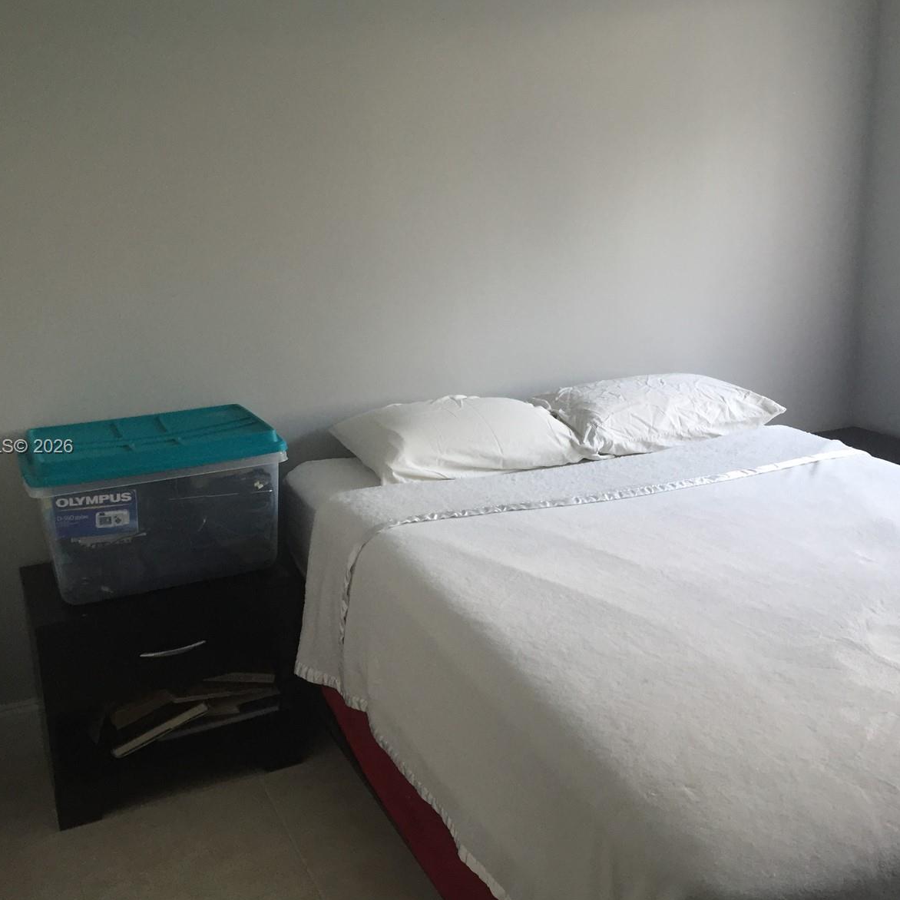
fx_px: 1030
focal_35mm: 35
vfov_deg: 47.2
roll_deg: +1.1
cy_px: 448
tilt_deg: -14.2
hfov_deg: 47.2
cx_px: 448
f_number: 2.2
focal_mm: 4.15
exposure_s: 1/30
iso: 80
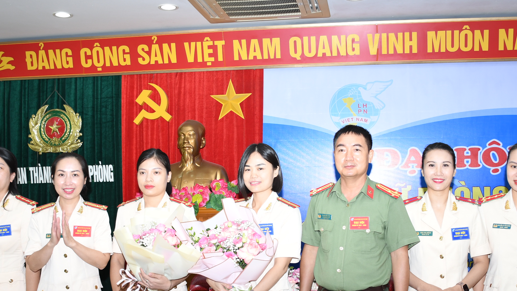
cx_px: 276
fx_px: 576
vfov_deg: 28.3
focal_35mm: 42
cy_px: 173
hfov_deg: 48.3
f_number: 4
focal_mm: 18
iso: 400
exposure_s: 1/200
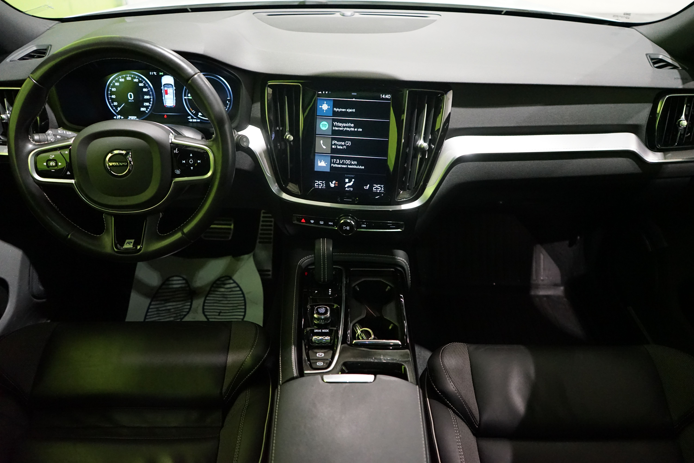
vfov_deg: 46.4
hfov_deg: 65.5
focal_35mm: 28
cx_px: 347
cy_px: 232
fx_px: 540
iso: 6400
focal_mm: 28
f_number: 3.5
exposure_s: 1/100
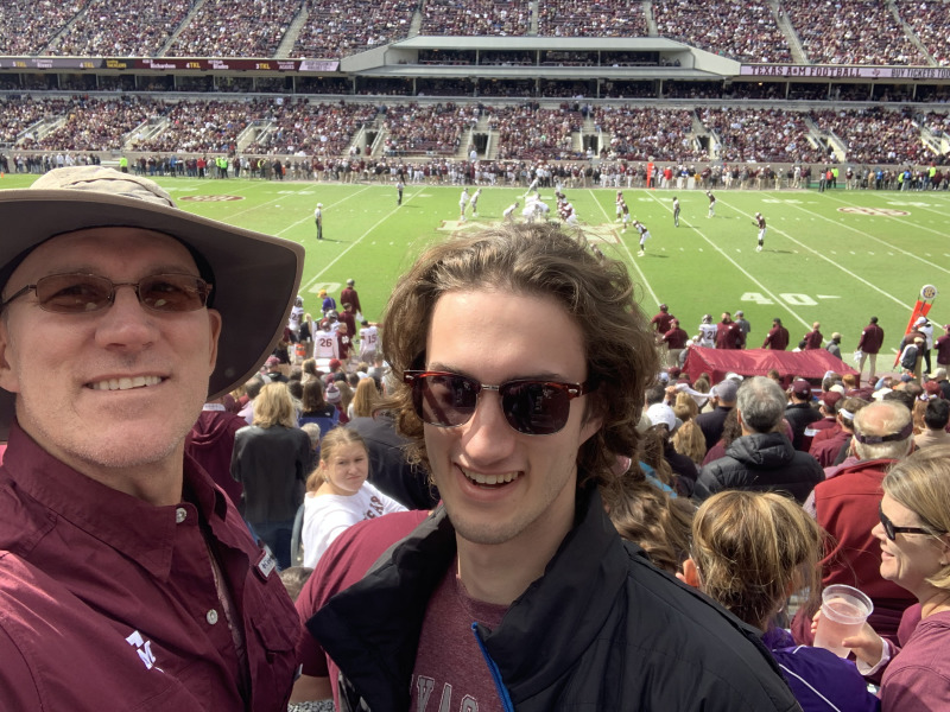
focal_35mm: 32
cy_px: 356
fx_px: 878
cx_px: 475
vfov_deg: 44.2
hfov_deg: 56.8
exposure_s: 1/215
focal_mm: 2.87
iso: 16
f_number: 2.2
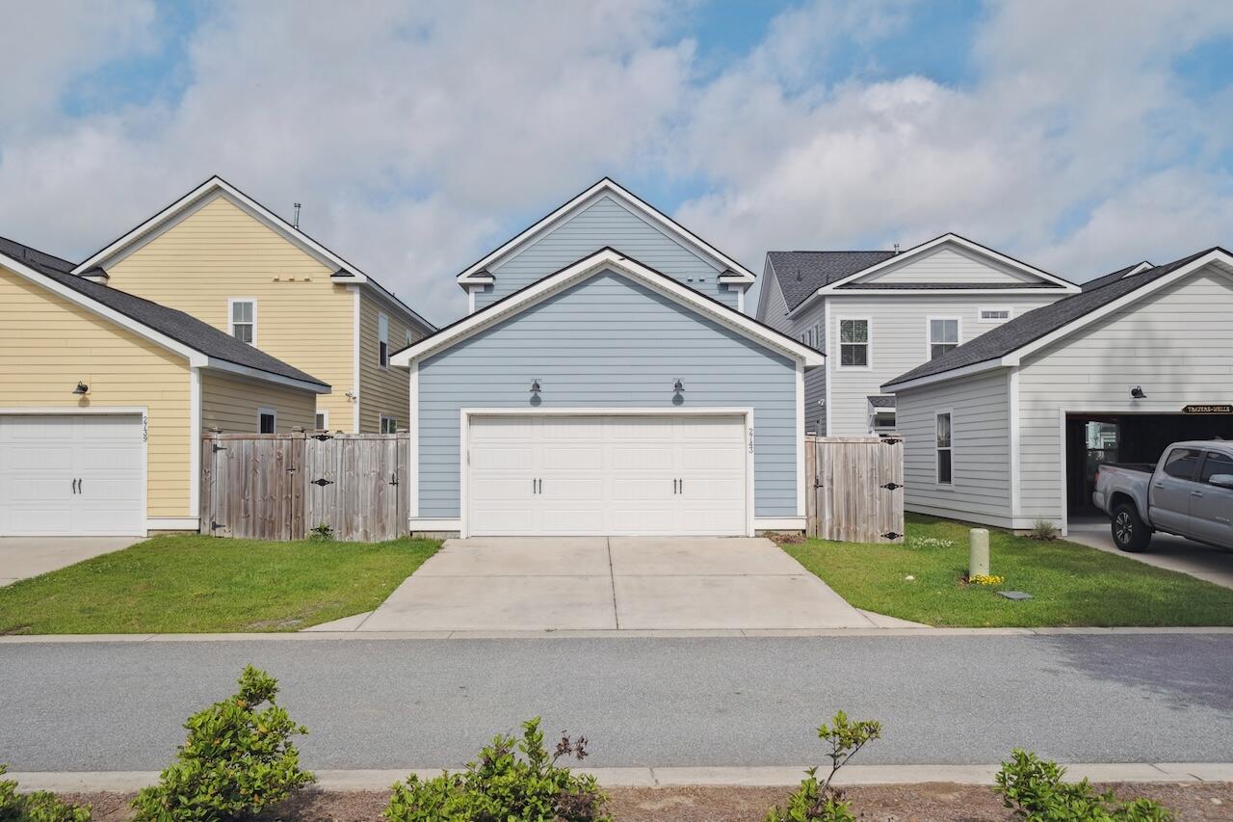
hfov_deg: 71.5
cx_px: 616
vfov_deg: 51.3
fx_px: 856
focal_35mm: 25
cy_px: 411
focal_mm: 16.6
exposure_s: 1/1800
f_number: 5.6
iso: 125
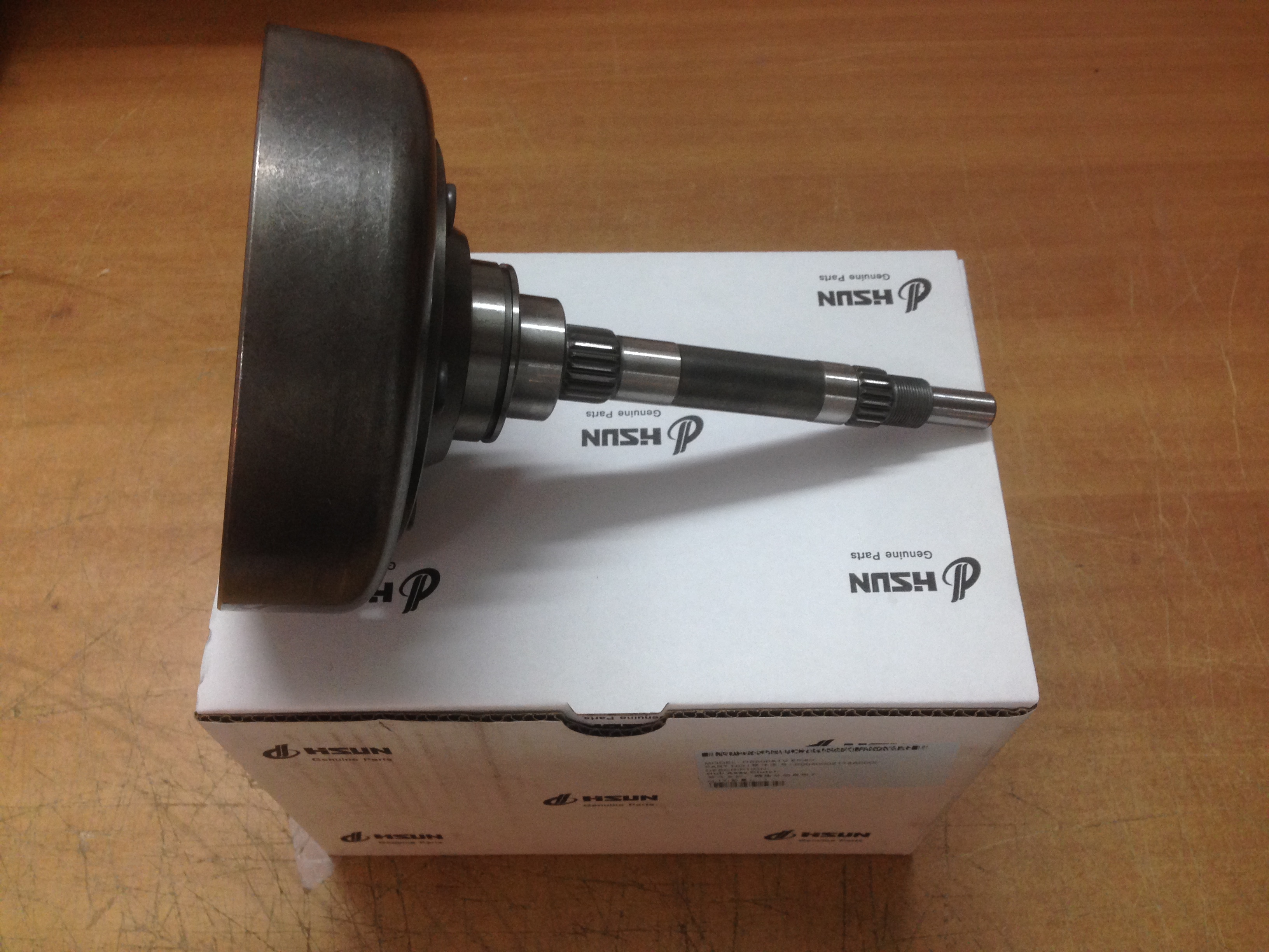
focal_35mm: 33
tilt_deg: -60.3
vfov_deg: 42.9
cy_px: 476
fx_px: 1210
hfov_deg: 55.4
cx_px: 634
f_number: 2.4
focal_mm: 4.12
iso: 125
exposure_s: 1/20
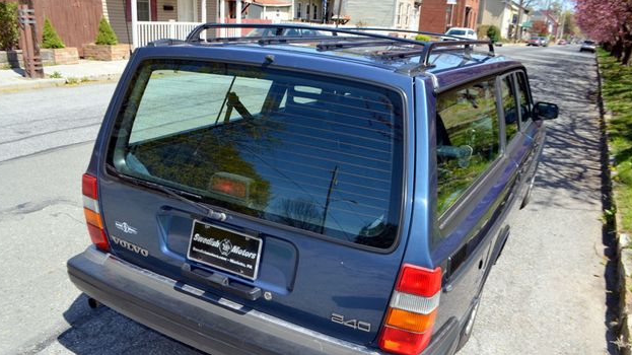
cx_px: 310
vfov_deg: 40.0
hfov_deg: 66.1
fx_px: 486
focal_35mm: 29
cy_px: 214
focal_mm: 18
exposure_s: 1/200
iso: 100
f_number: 6.3
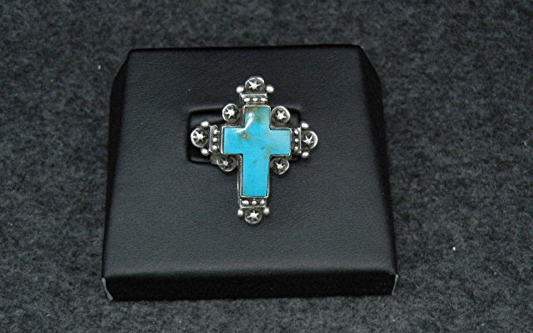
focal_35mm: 95
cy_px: 158
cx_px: 266
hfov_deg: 21.9
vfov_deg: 13.8
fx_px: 1379
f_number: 4.4
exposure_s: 1/30
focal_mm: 16
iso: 800
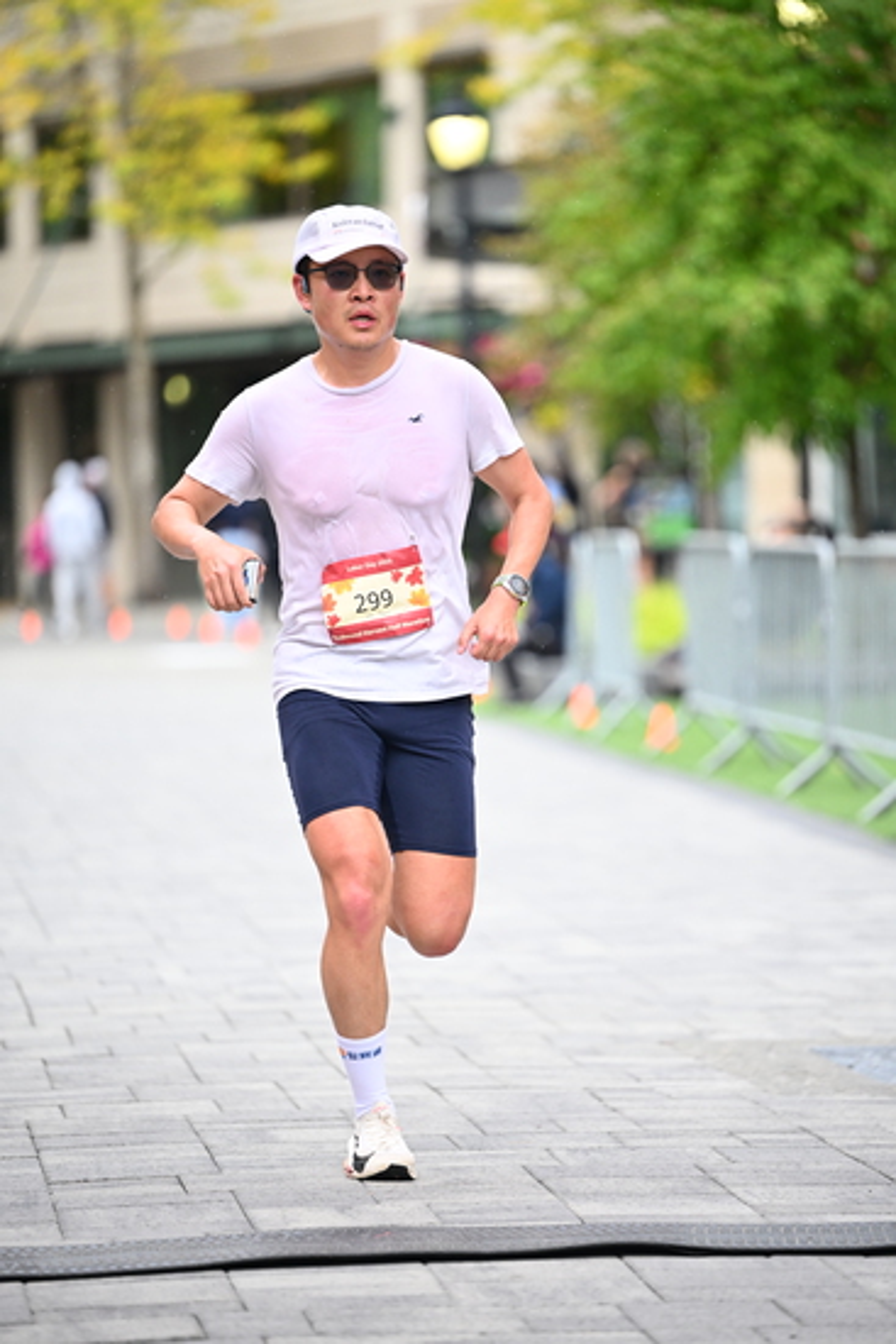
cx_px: 448
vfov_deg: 12.4
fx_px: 6156
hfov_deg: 8.3
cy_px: 672
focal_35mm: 165
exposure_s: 1/1250
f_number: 2.8
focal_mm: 165
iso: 1250
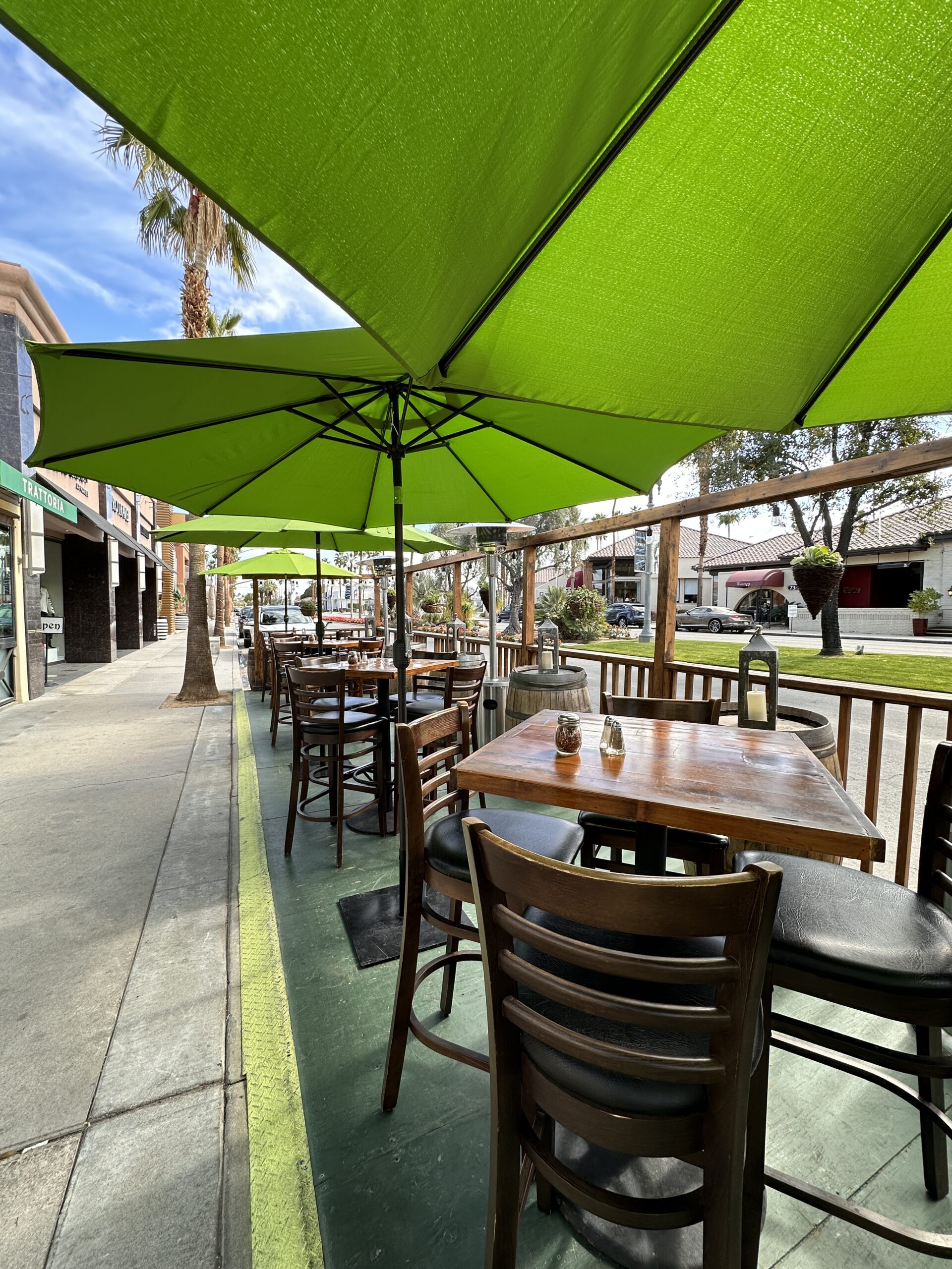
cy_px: 634
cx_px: 476
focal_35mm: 14
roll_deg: -0.5
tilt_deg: -2.3
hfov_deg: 85.7
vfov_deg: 102.1
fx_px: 513
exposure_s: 1/266
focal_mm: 2.22
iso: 40
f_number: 2.2
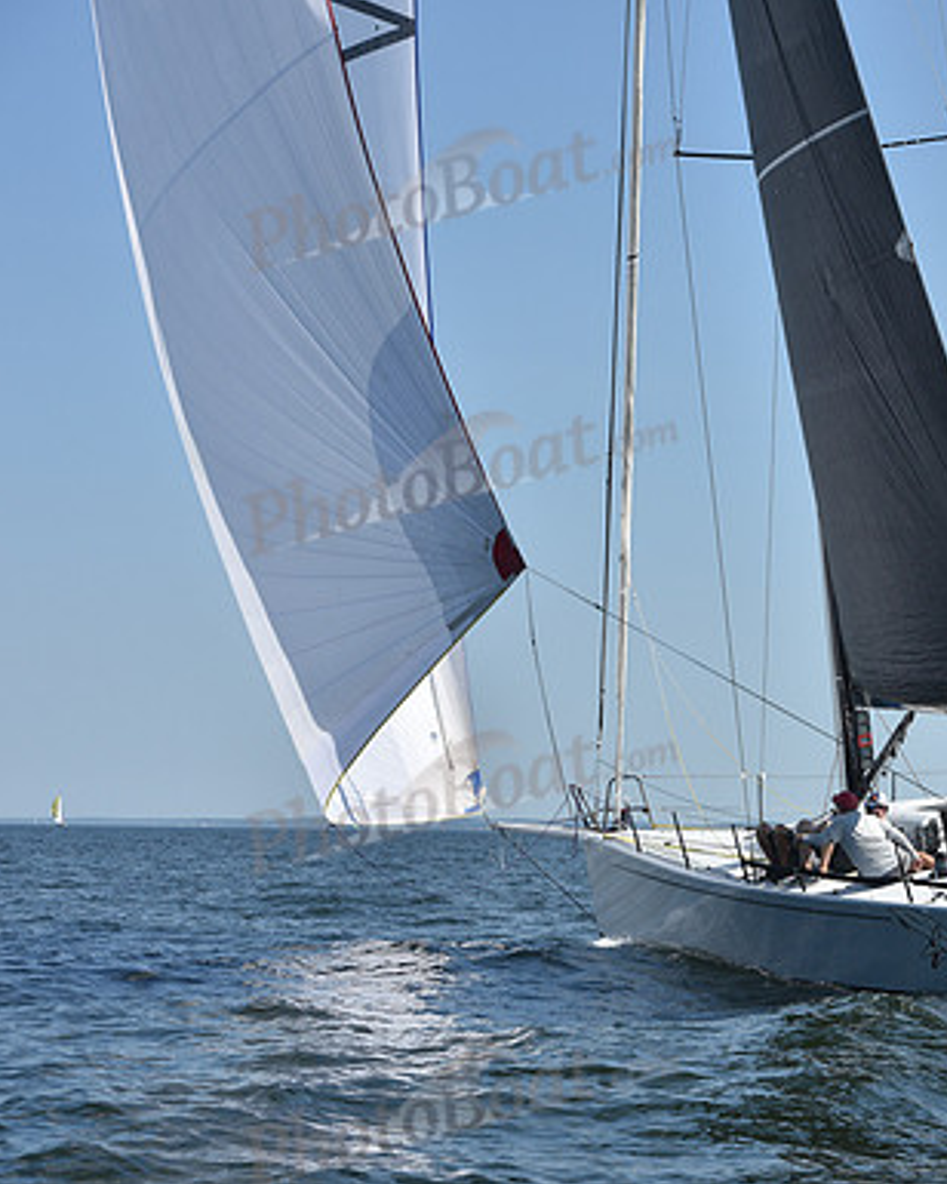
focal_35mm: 99
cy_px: 592
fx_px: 3468
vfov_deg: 19.4
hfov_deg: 15.4
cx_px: 839
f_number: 8
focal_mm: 70
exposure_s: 1/1250
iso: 250
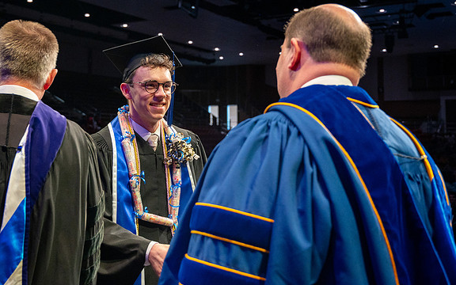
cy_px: 90
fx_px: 621
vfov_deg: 25.7
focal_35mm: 50
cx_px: 174
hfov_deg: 40.1
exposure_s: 1/250
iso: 1250
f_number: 4
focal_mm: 36
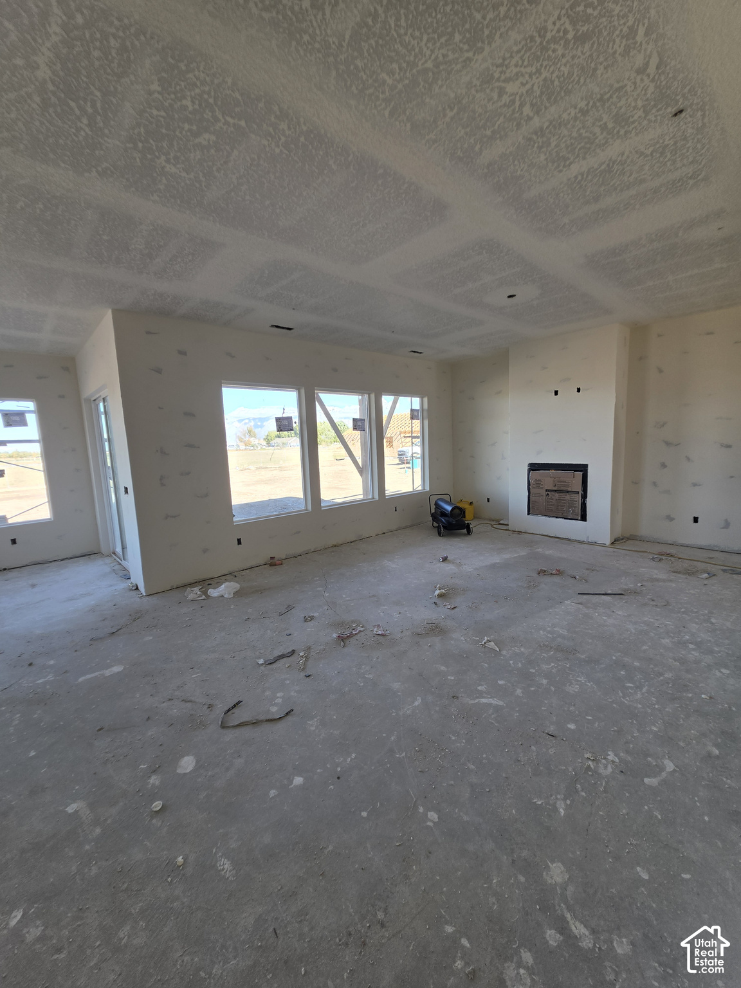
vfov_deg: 106.2
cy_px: 494
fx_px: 371
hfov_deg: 89.9
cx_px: 370
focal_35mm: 13
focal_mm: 2.2
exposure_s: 1/120
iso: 20
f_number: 1.9
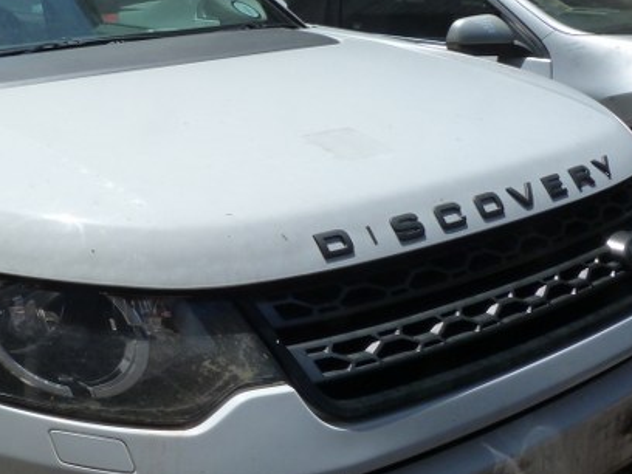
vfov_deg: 29.6
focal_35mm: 49
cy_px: 291
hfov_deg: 37.1
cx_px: 99
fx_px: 895
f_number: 5.6
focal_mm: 4.5
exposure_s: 1/640
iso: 125
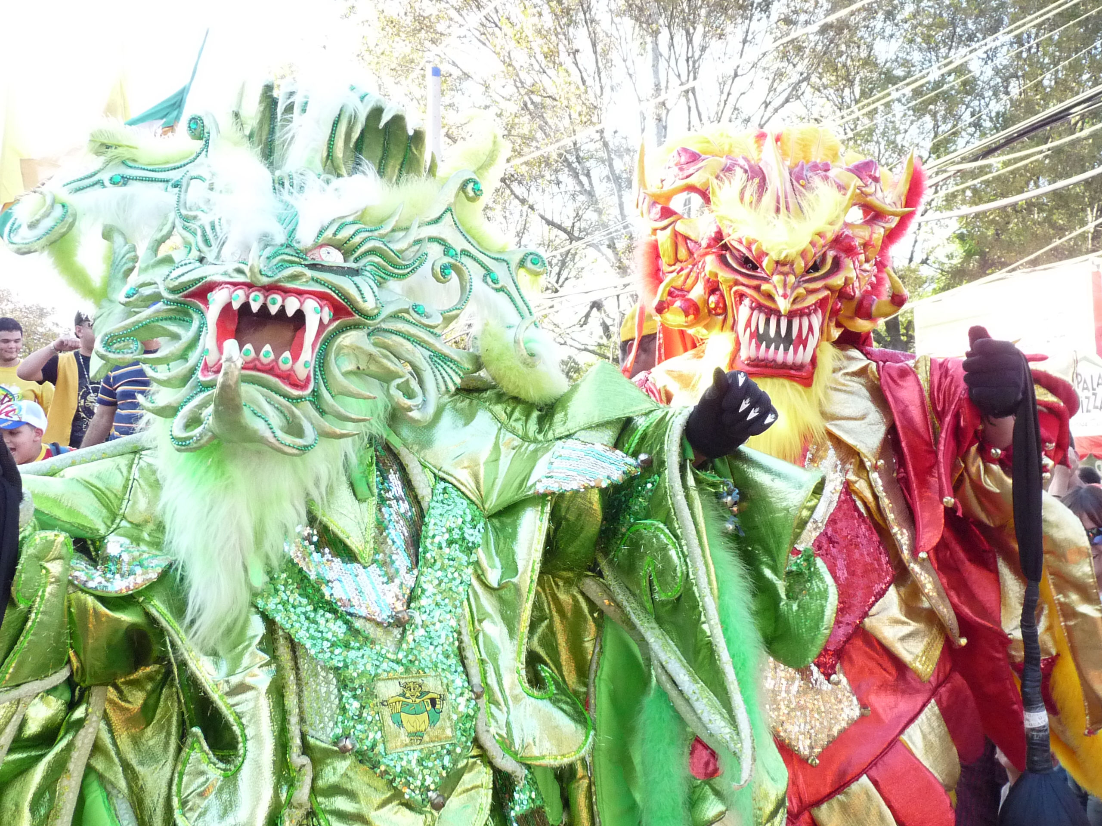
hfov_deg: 46.8
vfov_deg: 36.0
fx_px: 1273
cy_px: 413
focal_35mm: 40
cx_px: 551
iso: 320
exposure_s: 1/250
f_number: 2.8
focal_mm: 4.9
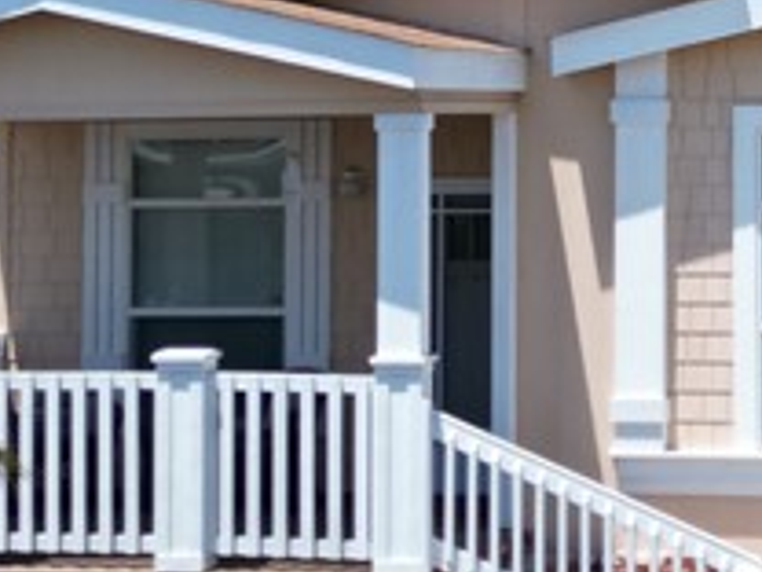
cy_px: -11
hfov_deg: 16.3
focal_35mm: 118
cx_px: 784
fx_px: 2598
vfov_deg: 12.4
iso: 140
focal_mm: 6.72
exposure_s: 1/3000
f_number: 1.7
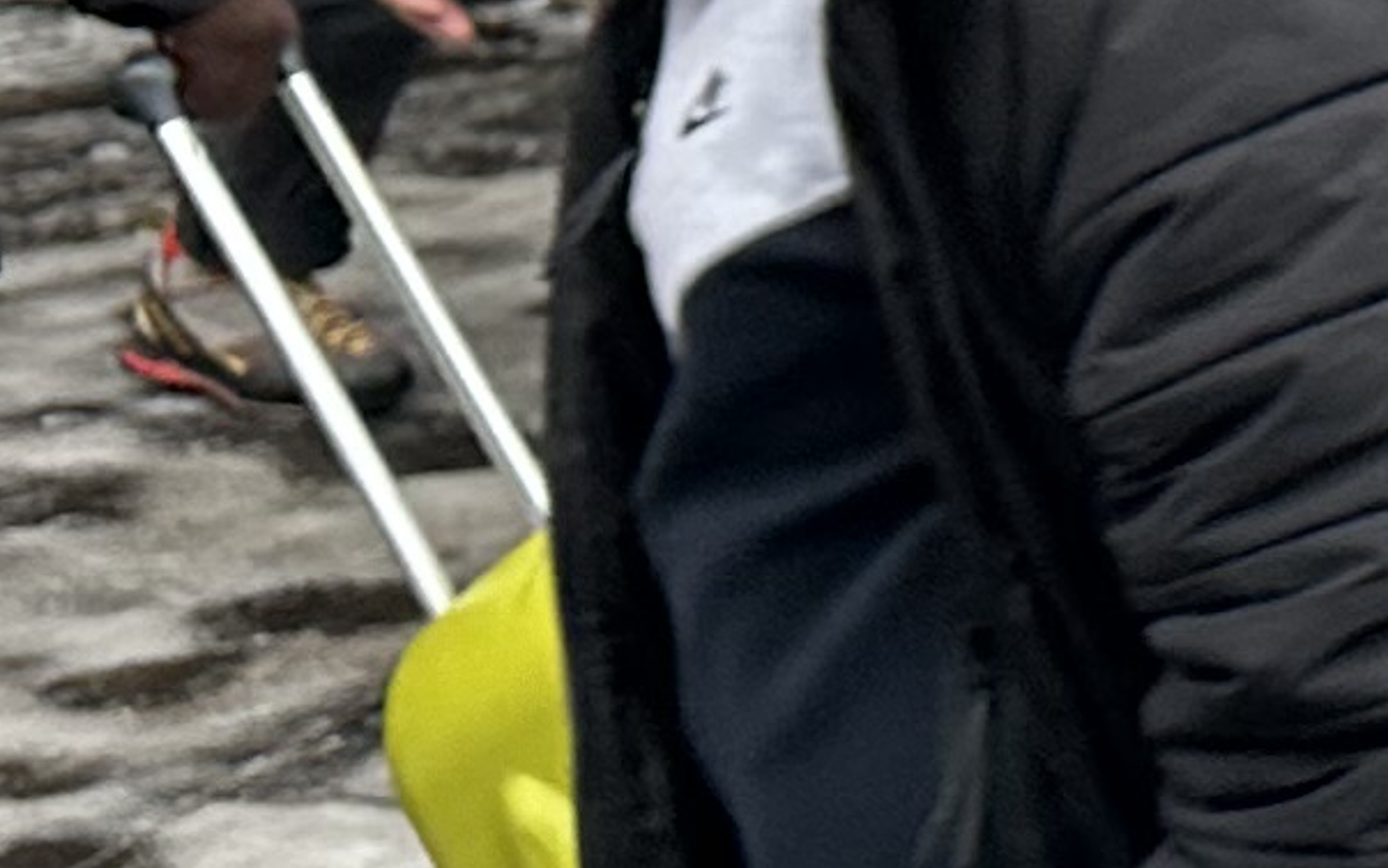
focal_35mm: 170
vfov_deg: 7.2
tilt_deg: -2.7
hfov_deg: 10.0
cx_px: 3789
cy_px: -1322
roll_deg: +1.0
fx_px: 6431
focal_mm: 6.86
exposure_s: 1/121
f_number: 1.78
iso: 100
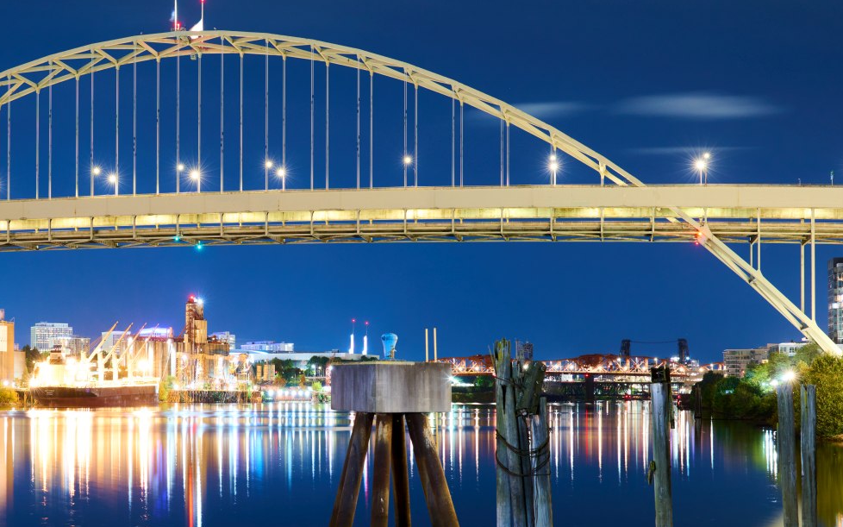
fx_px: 1424
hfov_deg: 32.3
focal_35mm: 62
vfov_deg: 20.8
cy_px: 376
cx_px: 202
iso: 200
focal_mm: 35
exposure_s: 30
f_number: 5.6
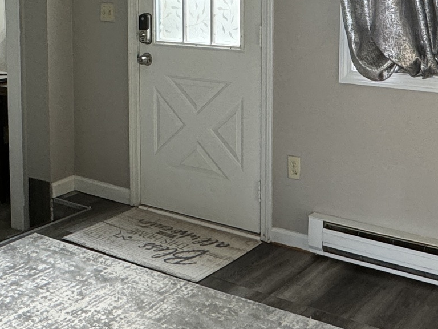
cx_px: 213
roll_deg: +0.2
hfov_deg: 34.3
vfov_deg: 25.4
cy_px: 41
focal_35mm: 56
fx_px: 709
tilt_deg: -5.4
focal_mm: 2.22
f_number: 2.2
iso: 200
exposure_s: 1/120
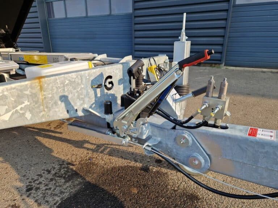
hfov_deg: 73.9
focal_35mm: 23
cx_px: 139
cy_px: 104
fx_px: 185
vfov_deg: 58.9
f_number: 1.8
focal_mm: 5.4
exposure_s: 1/554
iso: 50
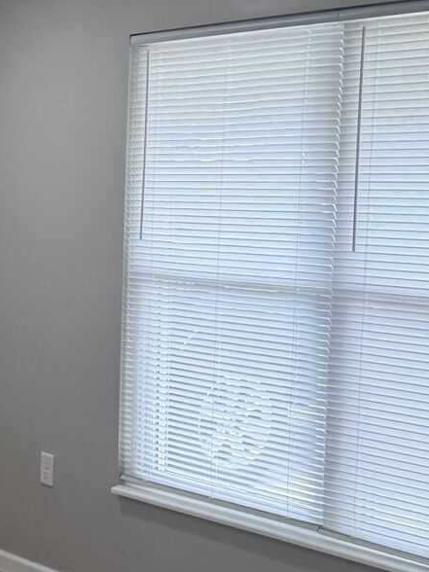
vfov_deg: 20.8
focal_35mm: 94
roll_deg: -0.1
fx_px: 1553
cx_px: -190
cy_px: 340
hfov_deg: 14.8
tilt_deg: -5.6
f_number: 1.78
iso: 80
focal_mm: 6.76
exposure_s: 1/120
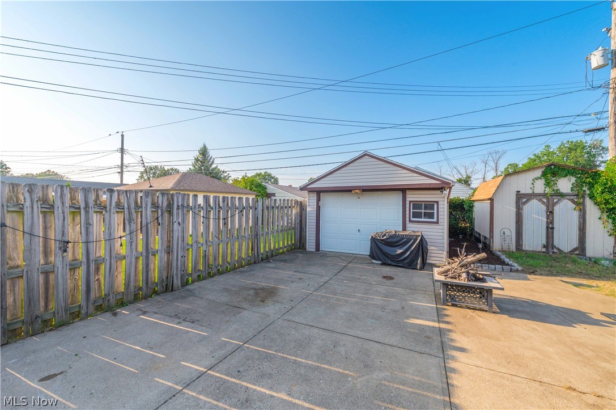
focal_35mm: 14
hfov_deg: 104.3
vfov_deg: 81.1
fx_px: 239
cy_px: 205
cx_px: 308
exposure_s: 1/800
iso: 200
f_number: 9
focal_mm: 14
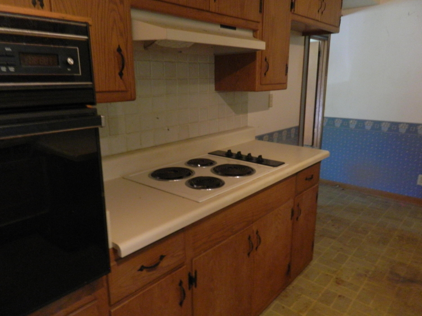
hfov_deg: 69.4
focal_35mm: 25
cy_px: 158
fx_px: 305
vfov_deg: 54.9
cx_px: 211
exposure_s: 1/6
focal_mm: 4.5
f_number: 3.1
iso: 400
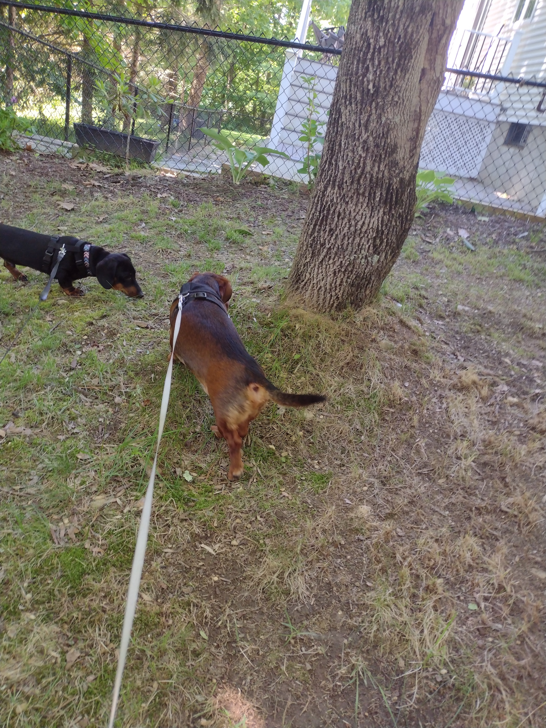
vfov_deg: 65.3
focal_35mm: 27
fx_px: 568
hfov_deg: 51.4
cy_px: 364
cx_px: 273
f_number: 1.7
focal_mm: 4.71
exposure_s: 1/120
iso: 167
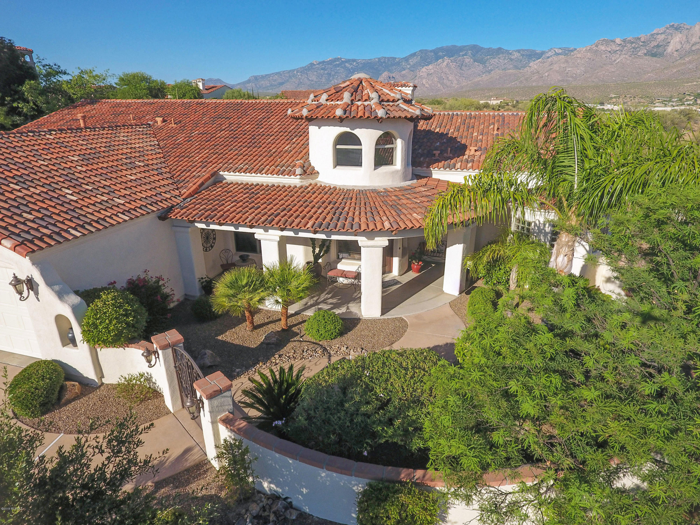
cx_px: 350
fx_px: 404
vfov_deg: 66.0
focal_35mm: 20
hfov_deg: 81.7
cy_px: 262
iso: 100
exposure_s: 1/130
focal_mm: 3.61
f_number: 2.8
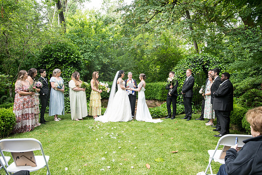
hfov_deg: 60.3
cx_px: 131
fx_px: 226
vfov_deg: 42.3
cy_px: 88
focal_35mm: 31
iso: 1000
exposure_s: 1/400
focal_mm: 31
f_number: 4
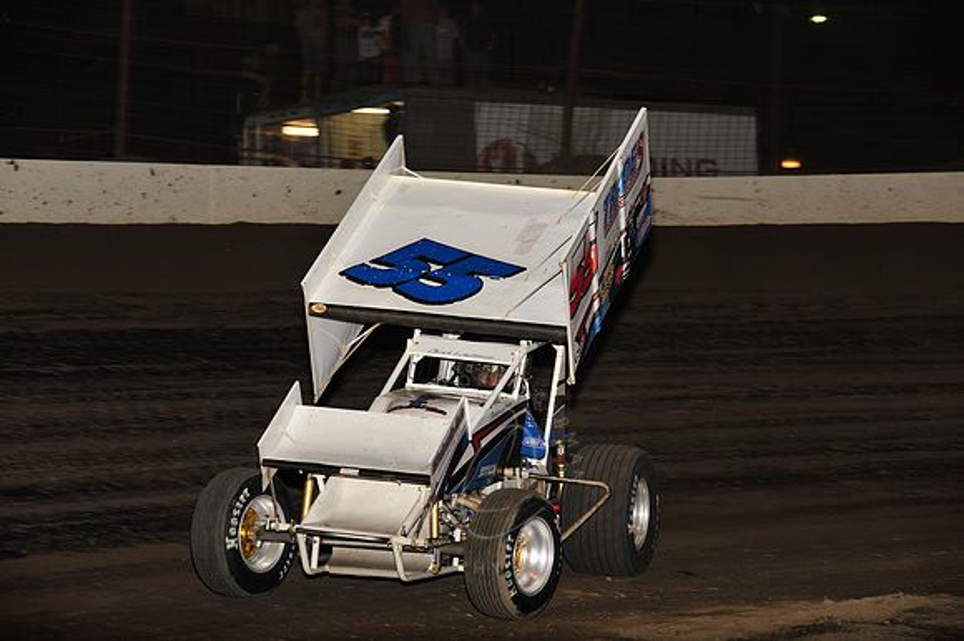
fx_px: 3613
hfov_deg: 15.2
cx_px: 482
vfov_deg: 10.1
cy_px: 320
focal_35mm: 135
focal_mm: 135
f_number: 7.1
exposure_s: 1/320
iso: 1000
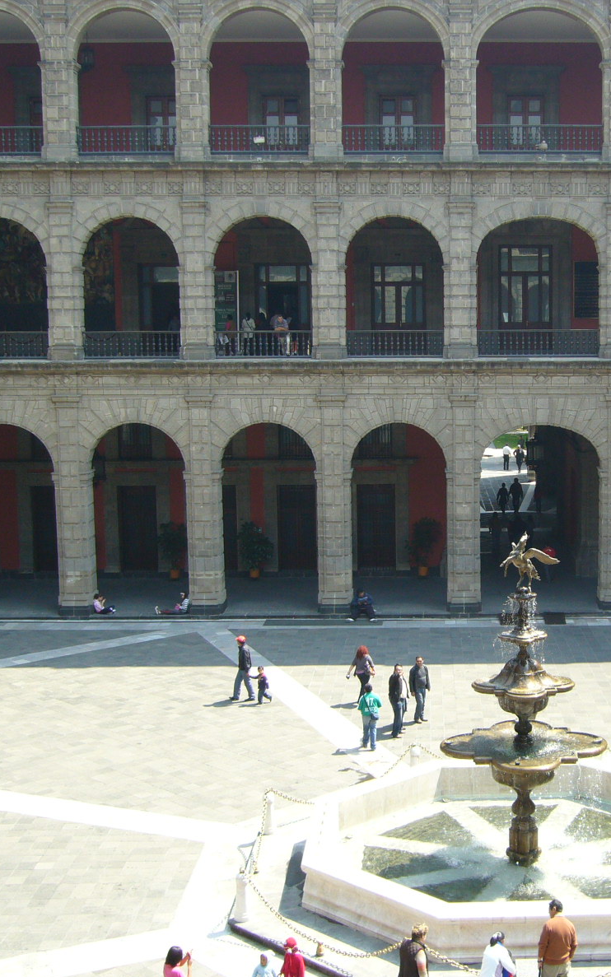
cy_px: 487
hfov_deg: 25.5
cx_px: 469
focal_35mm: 50
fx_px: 1332
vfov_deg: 40.3
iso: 80
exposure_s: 1/320
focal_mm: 5.8
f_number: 2.8
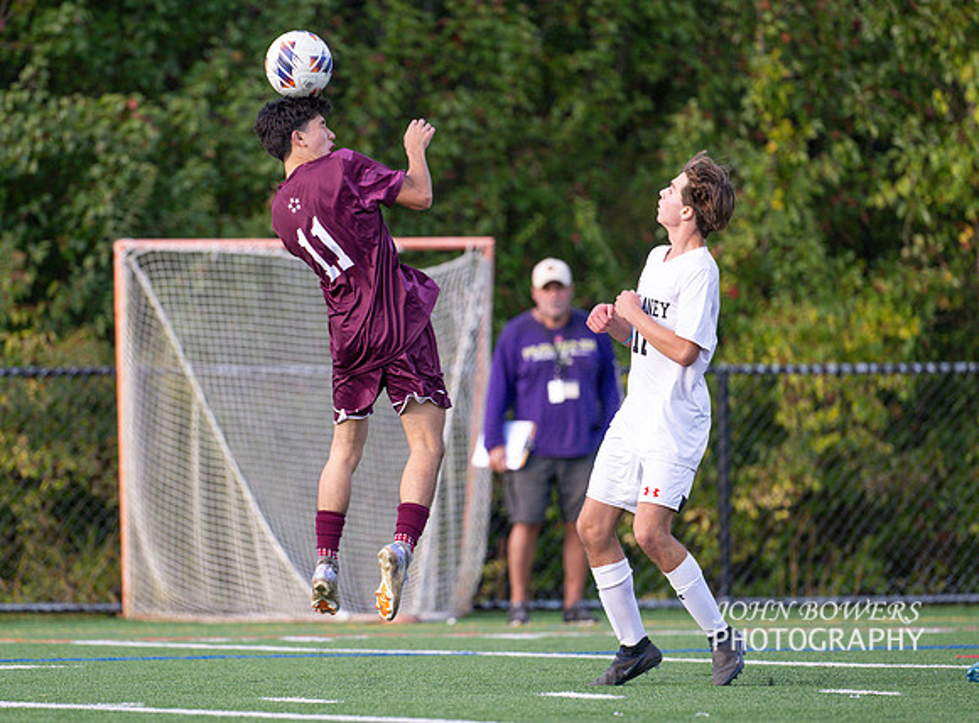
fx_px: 14019
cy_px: 405
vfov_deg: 3.0
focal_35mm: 499
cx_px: 365
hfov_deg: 4.0
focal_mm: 400
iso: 2000
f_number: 4.5
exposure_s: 1/2500
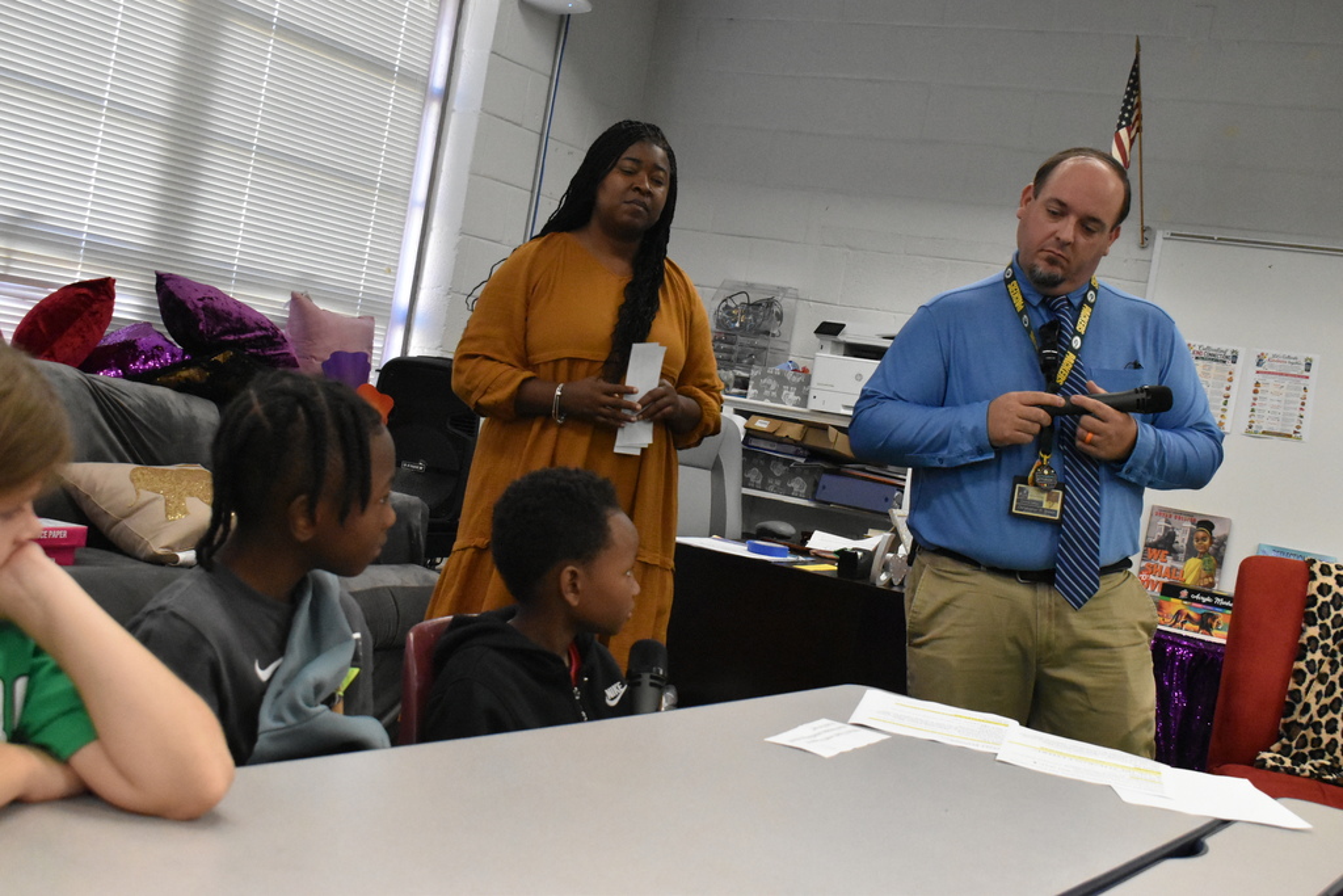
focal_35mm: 44
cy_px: 448
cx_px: 672
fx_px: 1623
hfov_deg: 45.0
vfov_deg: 30.9
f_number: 7.1
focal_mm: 29
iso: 6400
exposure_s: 1/200
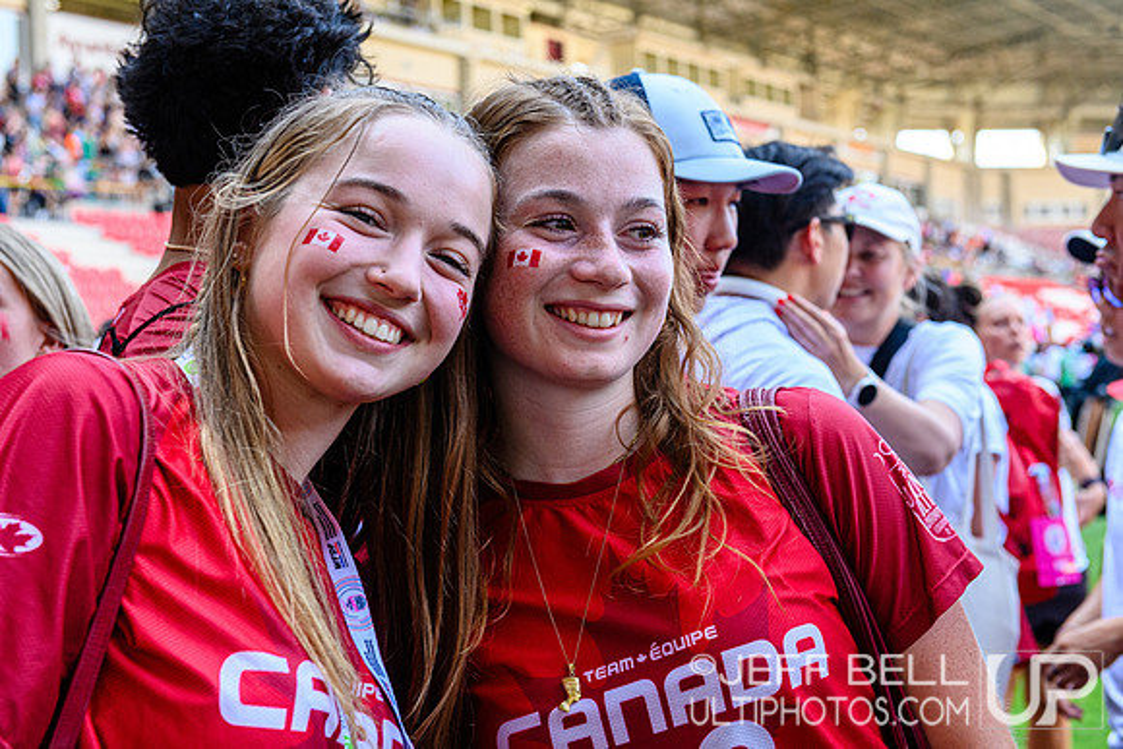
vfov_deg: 24.2
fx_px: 1747
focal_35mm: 56
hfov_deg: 35.6
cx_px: 562
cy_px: 374
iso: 3200
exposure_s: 1/500
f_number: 5.6
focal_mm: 56
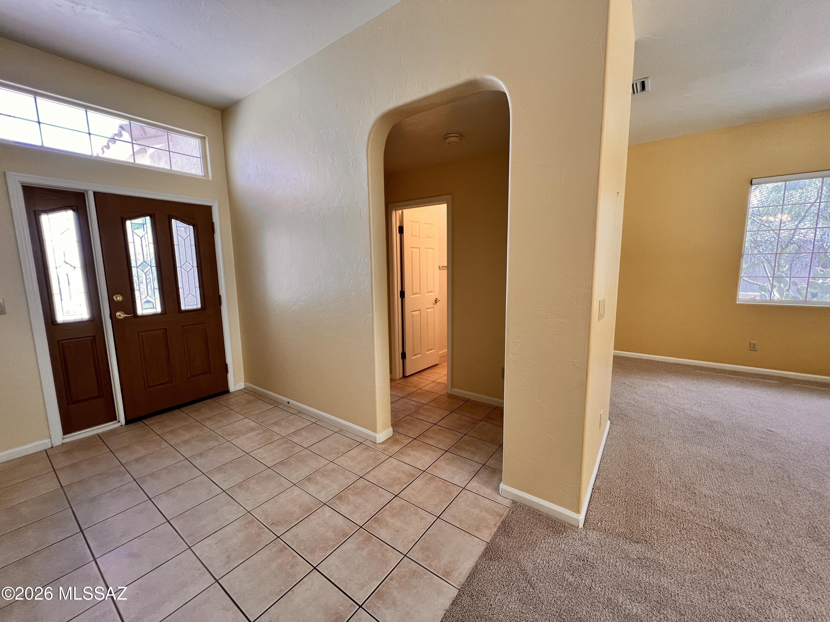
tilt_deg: -8.8
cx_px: 415
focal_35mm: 13
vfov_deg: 89.9
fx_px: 312
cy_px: 311
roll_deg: +0.8
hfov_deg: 106.2
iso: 125
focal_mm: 1.57
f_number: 1.8
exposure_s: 1/120
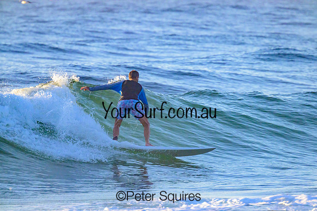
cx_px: 158
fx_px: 7046
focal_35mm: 800
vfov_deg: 1.7
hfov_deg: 2.6
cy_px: 106
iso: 2200
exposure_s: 1/2000
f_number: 11
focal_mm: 800
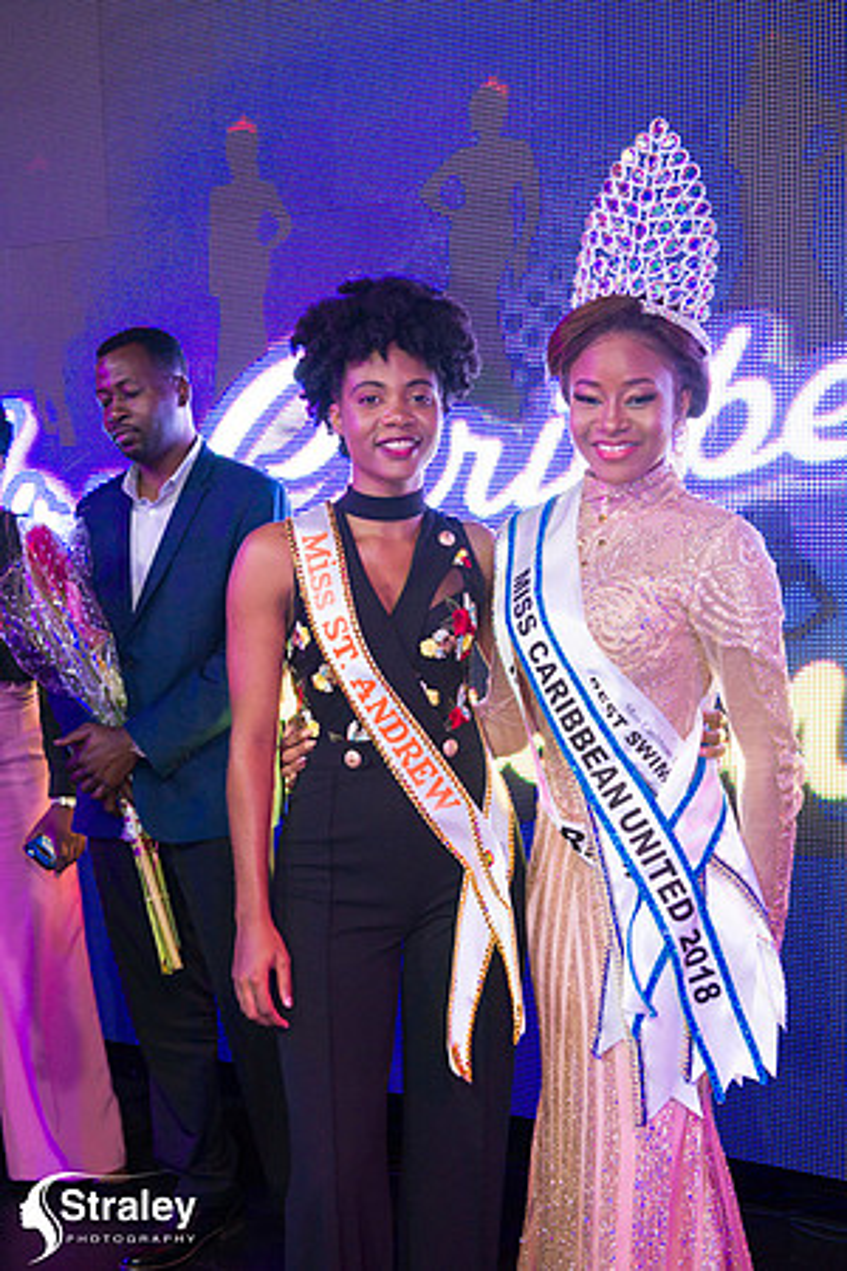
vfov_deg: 39.6
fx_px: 1764
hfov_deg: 27.0
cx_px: 424
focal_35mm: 50
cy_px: 636
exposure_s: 1/160
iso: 4000
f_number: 5
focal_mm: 50
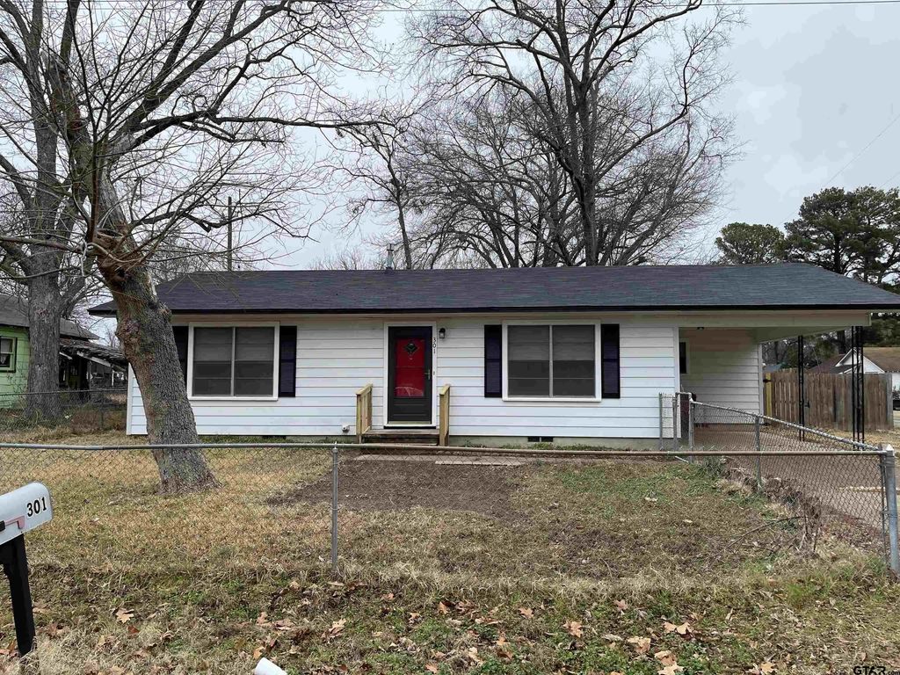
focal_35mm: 26
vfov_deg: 53.1
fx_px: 676
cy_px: 338
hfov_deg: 67.3
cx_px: 450
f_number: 1.6
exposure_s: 1/1164
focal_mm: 5.1
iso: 32
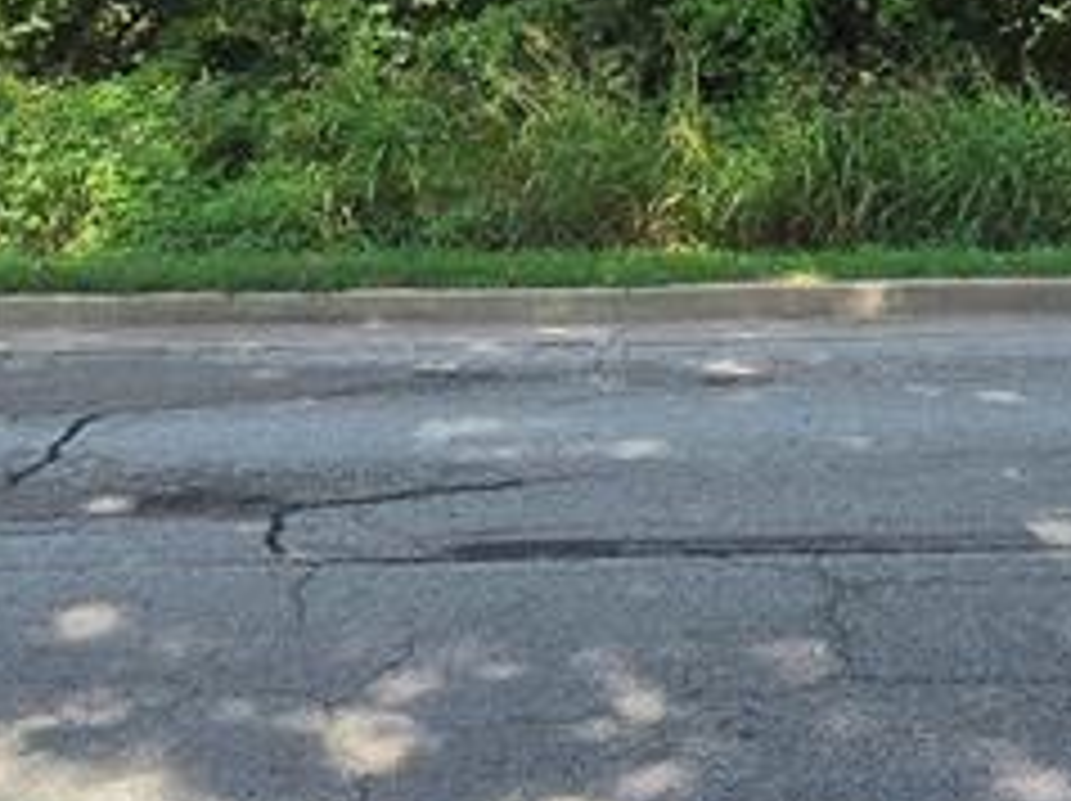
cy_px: -288
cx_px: 810
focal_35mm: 56
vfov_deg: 22.7
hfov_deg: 33.7
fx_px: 1731
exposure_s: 1/1255
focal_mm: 2.2
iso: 100
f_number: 2.2
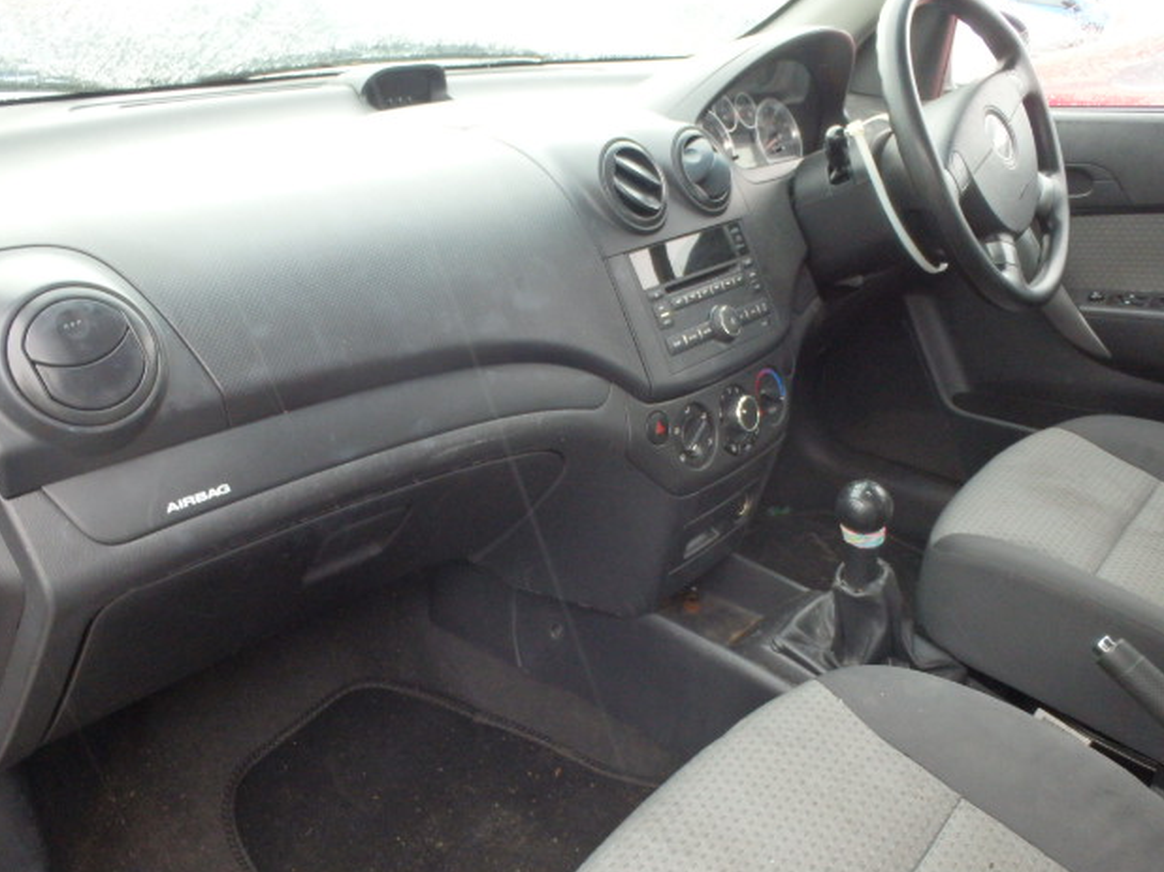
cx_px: 563
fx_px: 975
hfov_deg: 61.7
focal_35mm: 29
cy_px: 441
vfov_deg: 48.2
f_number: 3.9
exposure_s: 1/30
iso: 500
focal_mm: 5
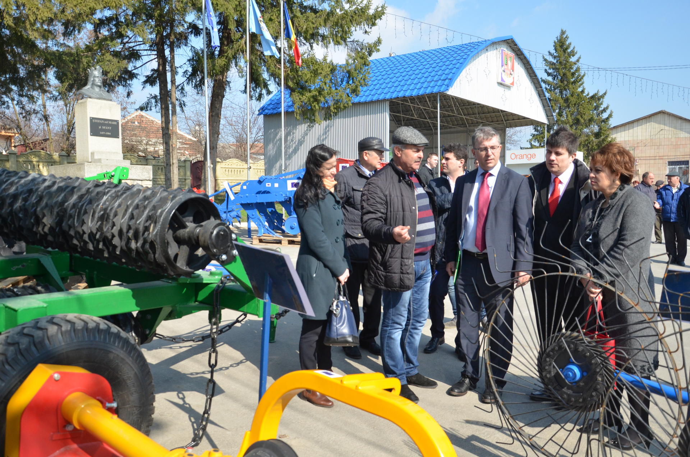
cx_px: 345
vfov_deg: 41.5
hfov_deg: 59.6
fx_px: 603
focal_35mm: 32
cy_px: 228
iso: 800
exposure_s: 1/2500
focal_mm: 21
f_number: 5.6
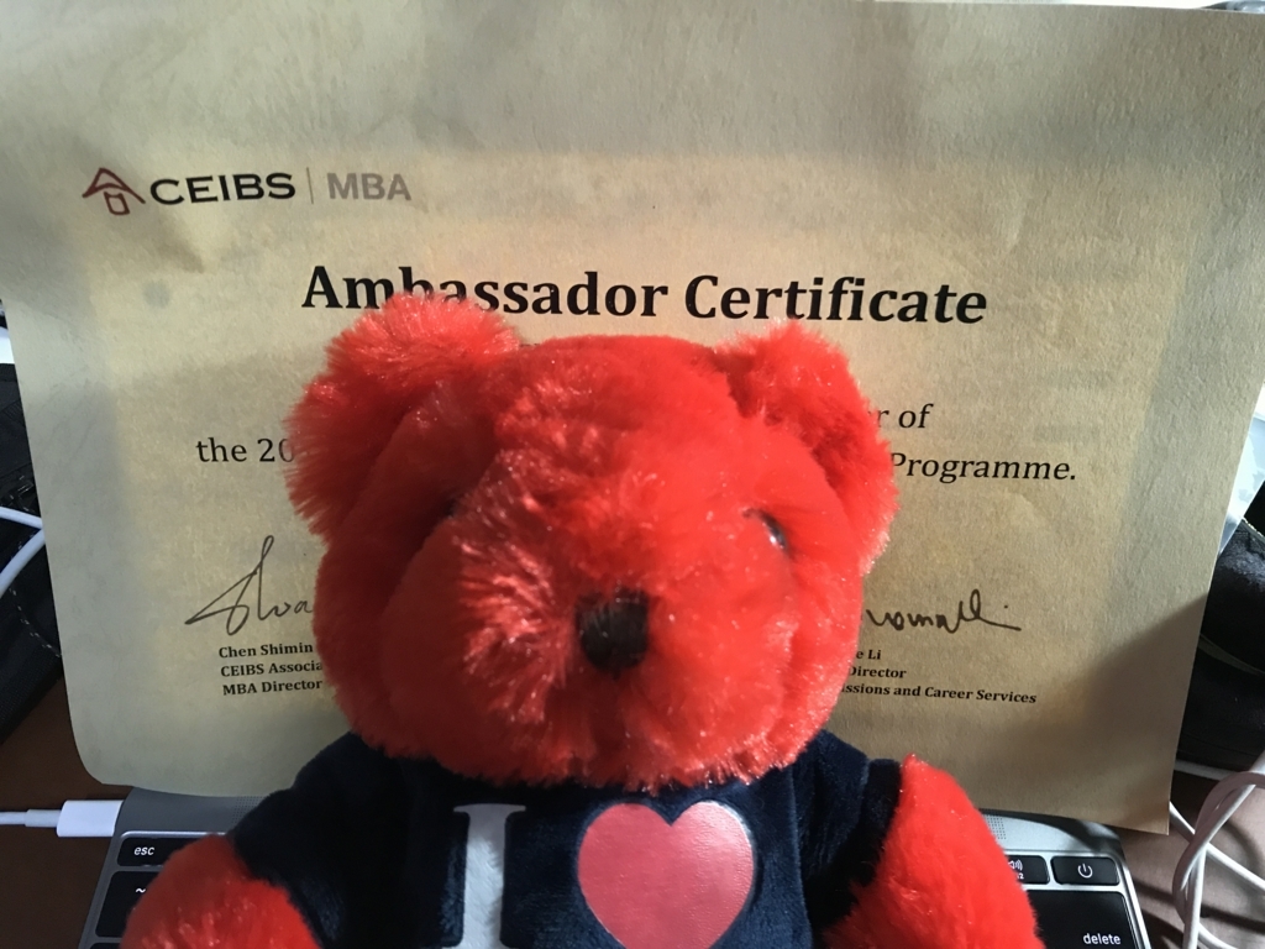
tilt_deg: -49.7
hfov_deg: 63.4
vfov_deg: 49.7
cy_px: 474
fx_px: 1023
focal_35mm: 28
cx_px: 632
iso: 100
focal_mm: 3.99
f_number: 1.8
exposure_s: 1/17
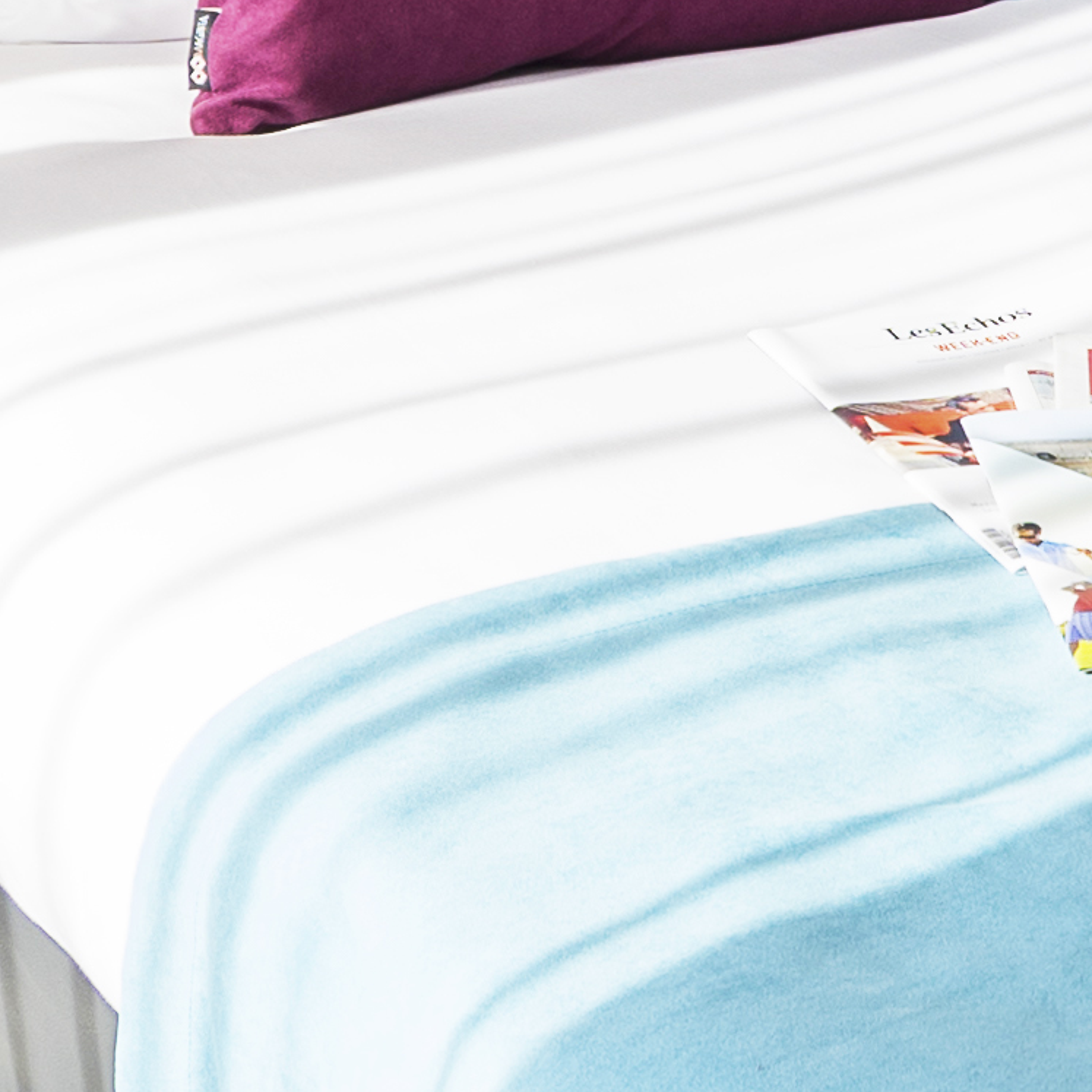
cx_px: 1450
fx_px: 4069
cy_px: 118
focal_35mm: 114
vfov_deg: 15.1
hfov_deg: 14.6
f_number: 8
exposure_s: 1/50
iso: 100
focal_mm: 12
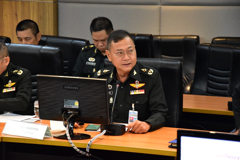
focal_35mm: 135
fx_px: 901
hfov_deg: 15.2
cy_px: 80
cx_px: 120
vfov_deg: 10.2
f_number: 5.6
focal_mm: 90
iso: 4000
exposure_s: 1/60
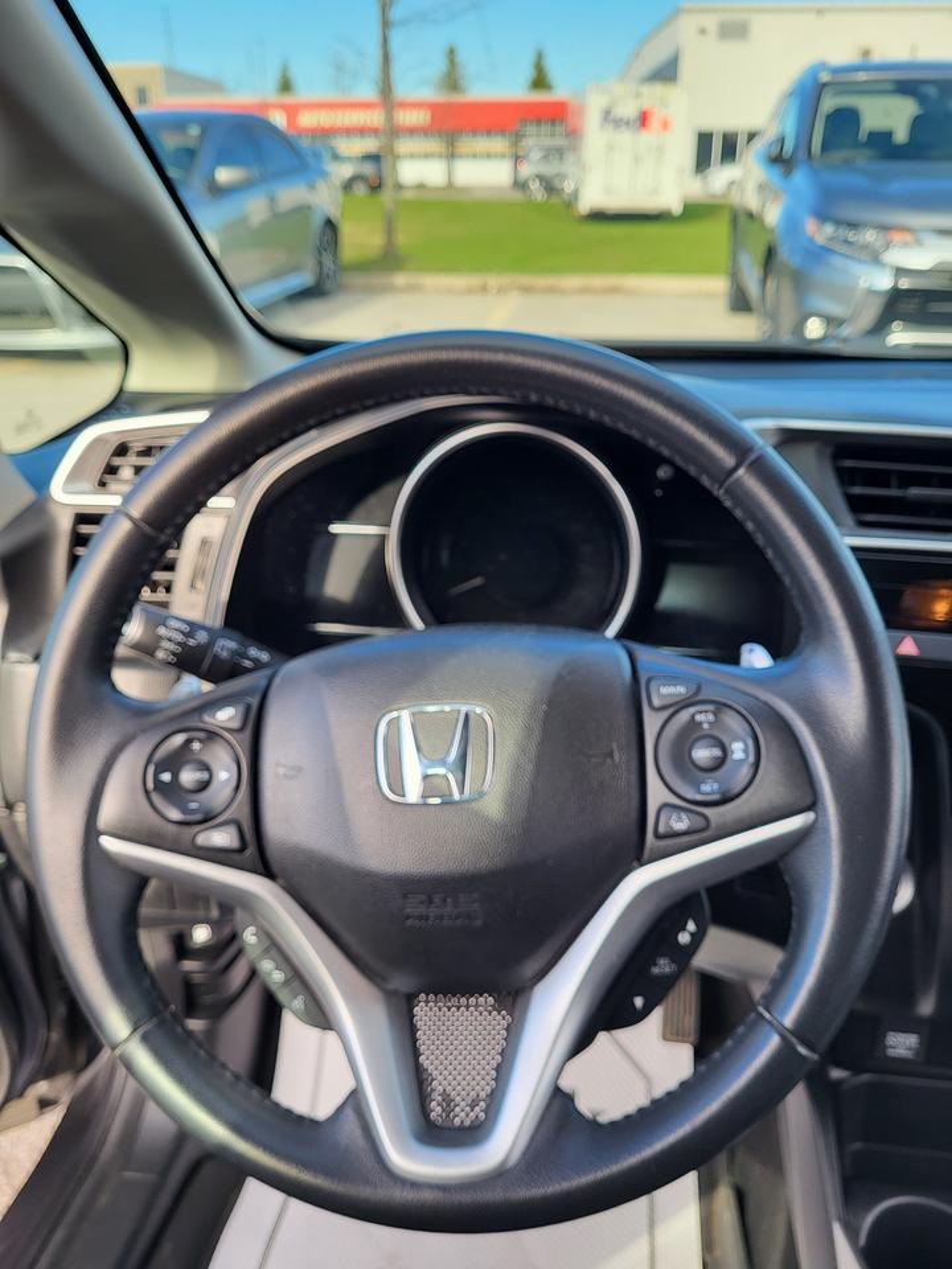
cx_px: 476
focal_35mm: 26
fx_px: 953
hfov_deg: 53.1
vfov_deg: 67.3
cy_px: 634
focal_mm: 5.4
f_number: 1.8
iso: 40
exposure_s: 1/257
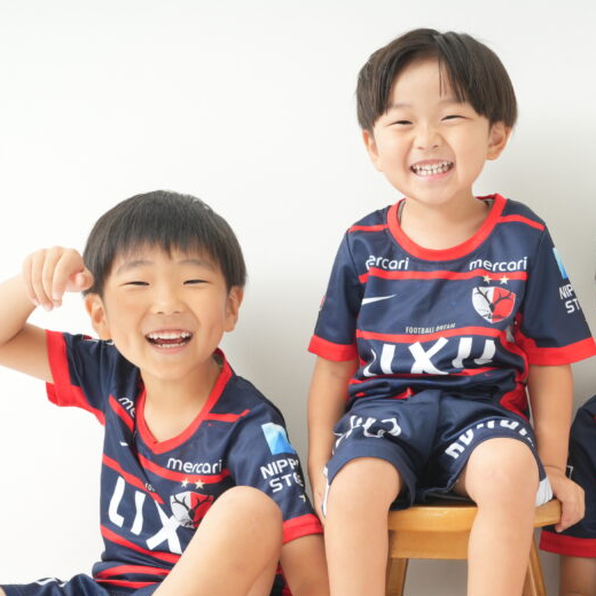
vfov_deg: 25.7
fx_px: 1305
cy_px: 352
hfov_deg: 25.6
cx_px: 392
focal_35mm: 67
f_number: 8
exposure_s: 1/160
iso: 800
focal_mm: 40
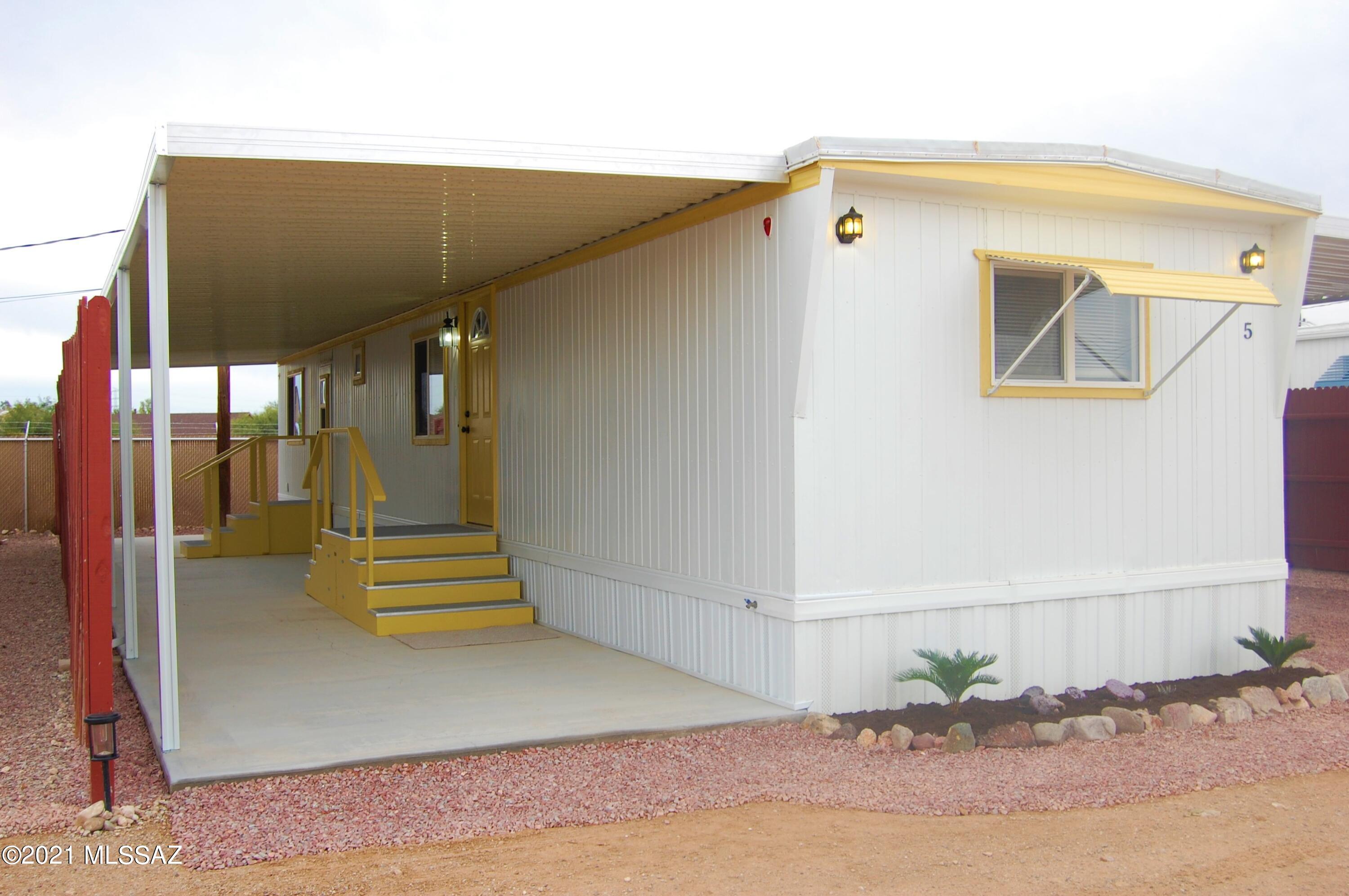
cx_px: 674
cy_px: 448
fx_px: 1291
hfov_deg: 55.2
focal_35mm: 34
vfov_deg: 38.3
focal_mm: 23
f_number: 5.6
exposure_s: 1/125
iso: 220
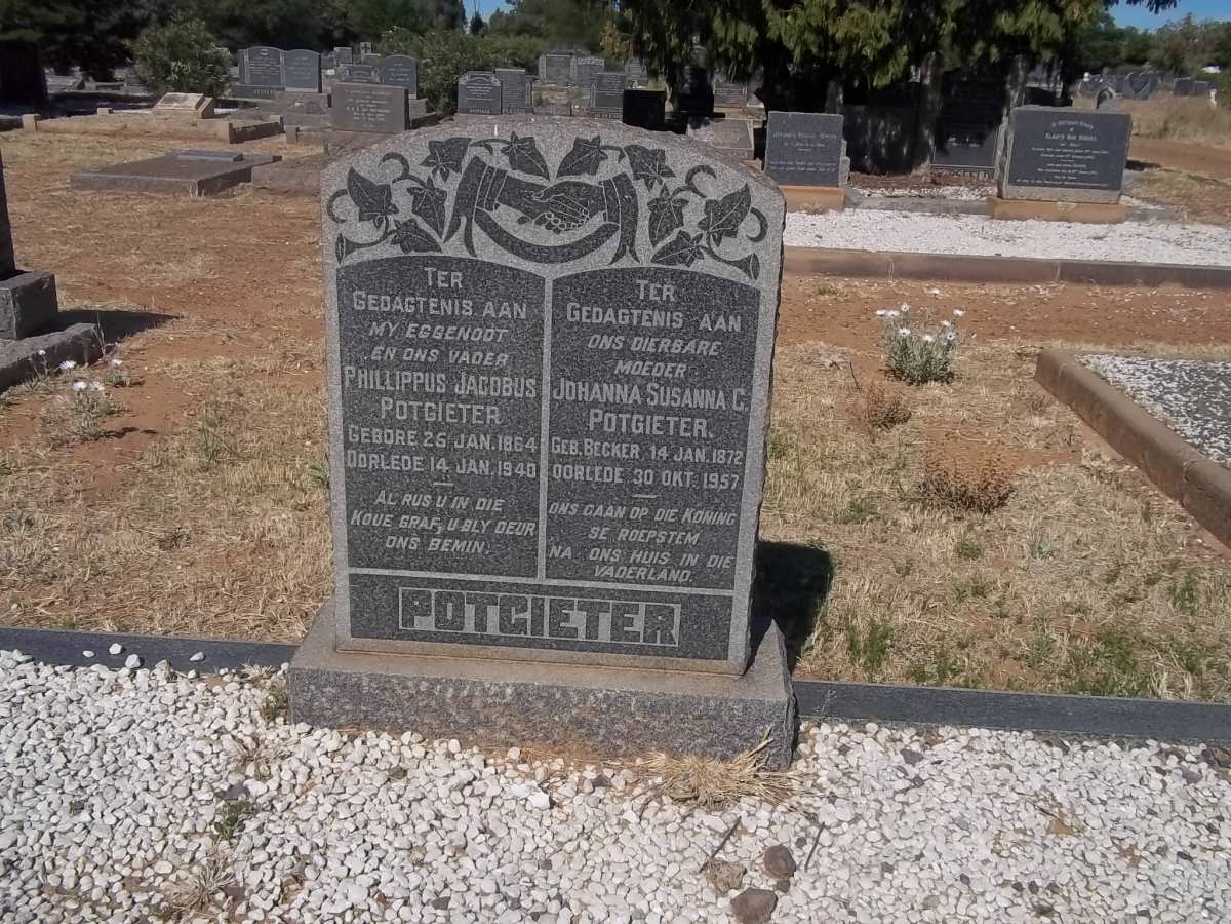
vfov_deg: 44.2
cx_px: 616
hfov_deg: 56.8
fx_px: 1138
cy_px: 462
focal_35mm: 32
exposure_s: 1/1000
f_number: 5.5
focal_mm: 5.7
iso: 80
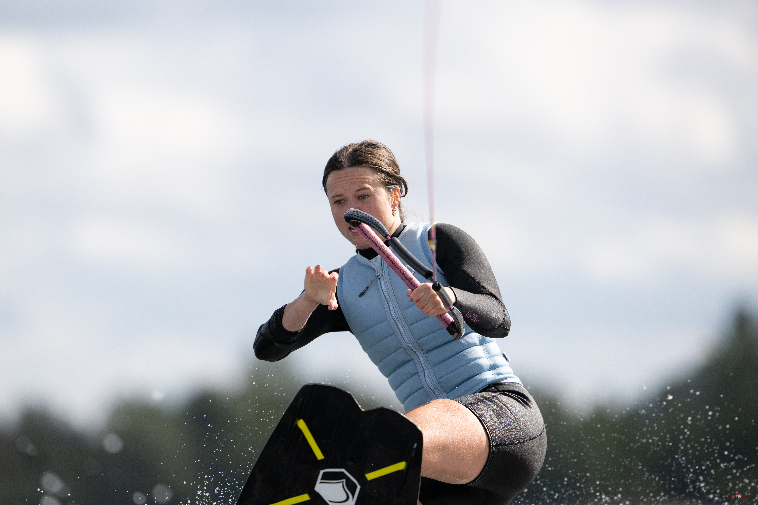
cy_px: 252
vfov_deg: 3.4
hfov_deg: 5.2
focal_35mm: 400
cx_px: 379
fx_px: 8422
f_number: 4.5
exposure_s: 1/2500
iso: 320
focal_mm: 400
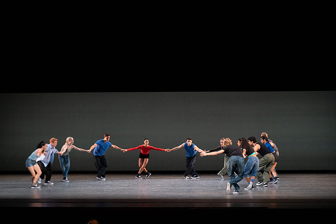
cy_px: 112
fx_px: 868
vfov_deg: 14.7
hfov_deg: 21.9
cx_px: 168
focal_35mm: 93
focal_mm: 93
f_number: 5
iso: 8000
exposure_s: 1/400
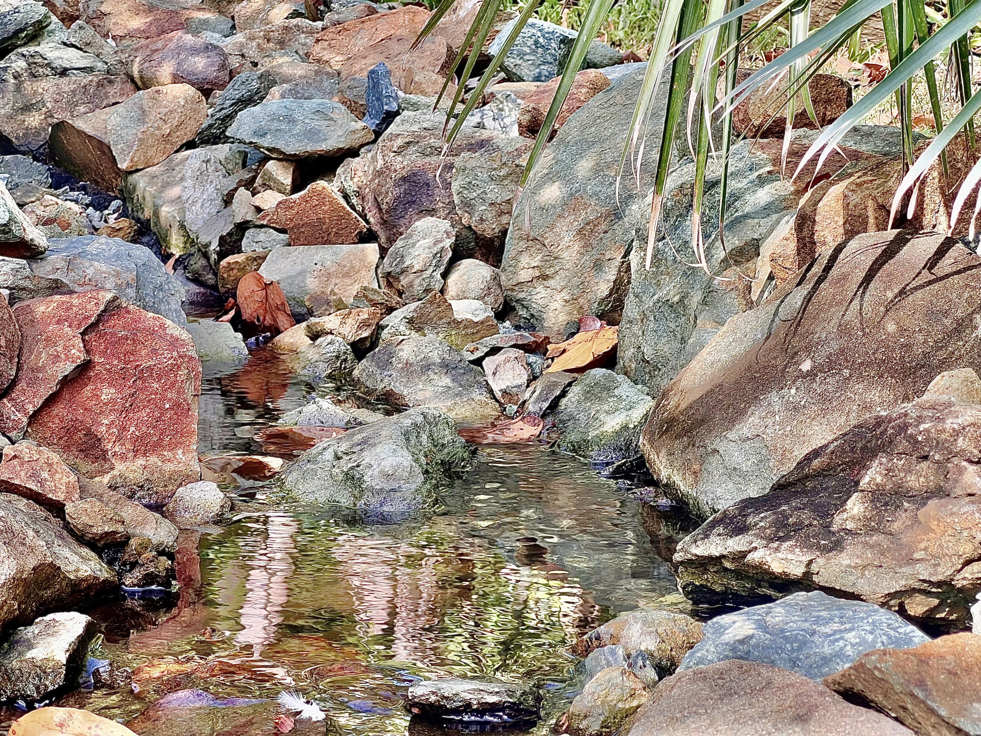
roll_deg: +0.5
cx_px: 490
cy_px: 368
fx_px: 2182
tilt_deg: -8.6
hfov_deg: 25.3
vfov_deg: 19.1
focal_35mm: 77
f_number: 2.8
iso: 50
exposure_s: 1/99
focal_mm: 9
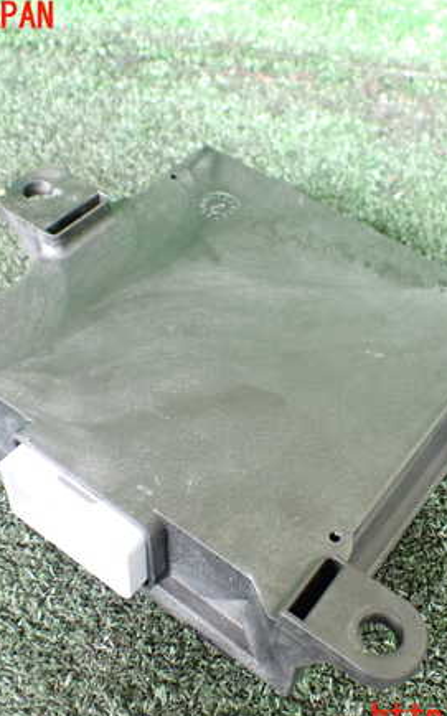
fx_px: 858
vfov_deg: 45.3
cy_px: 368
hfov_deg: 29.2
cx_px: 249
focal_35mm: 44
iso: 800
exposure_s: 1/50
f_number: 2.3
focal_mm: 5.4
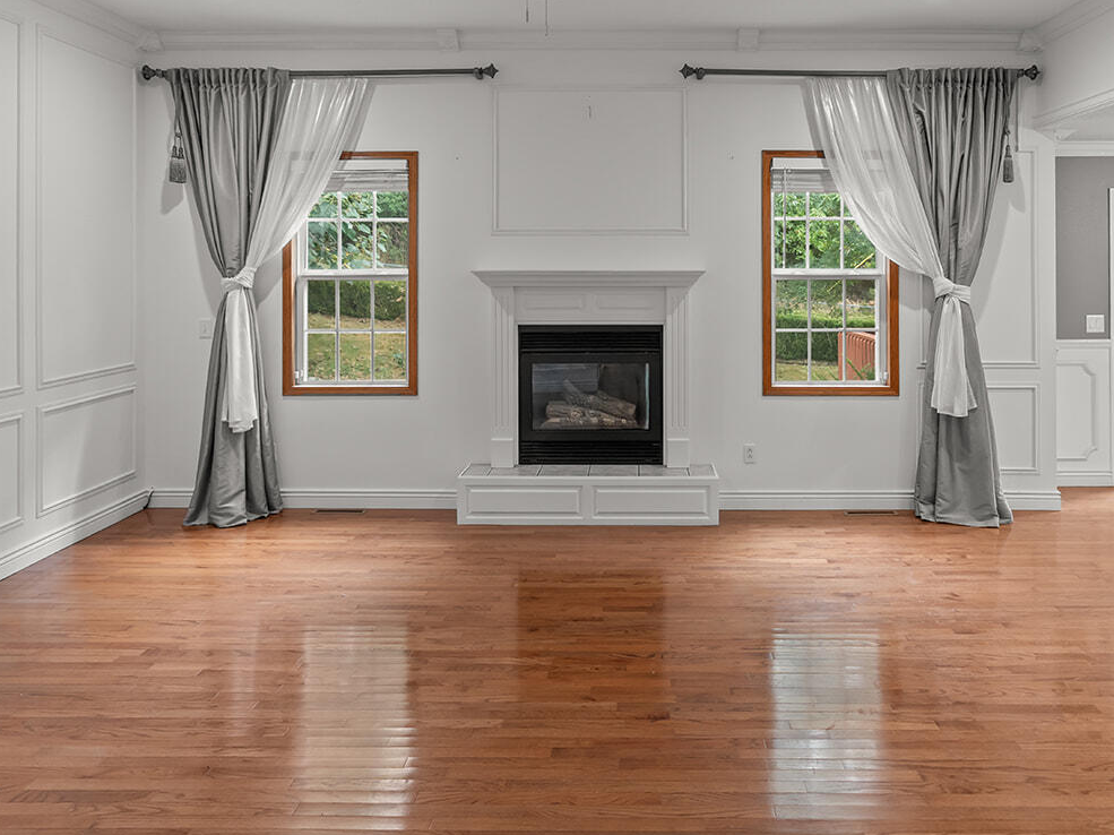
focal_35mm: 25
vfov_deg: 54.7
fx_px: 804
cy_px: 374
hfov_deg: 69.3
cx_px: 599
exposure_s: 1/50
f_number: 2.8
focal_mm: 16
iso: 800
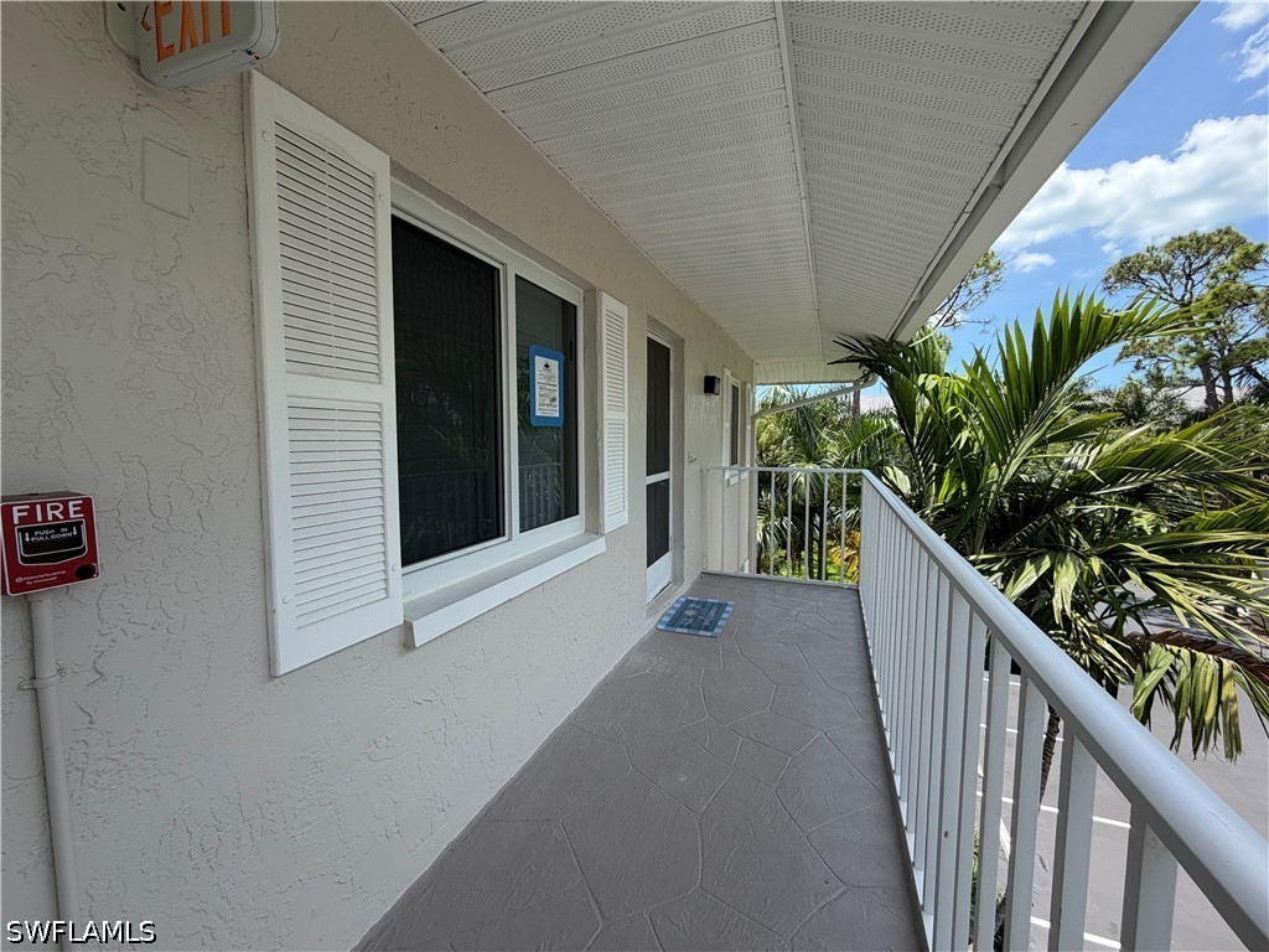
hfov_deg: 102.1
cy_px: 476
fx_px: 513
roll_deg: +0.7
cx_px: 634
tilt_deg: -4.6
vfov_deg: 85.7
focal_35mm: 14
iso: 40
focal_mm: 2.22
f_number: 2.2
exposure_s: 1/518
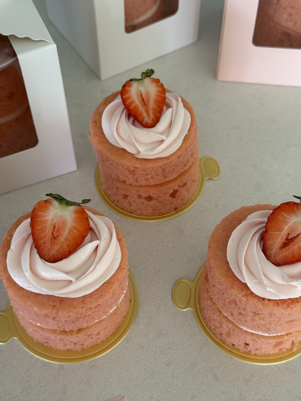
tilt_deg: -52.5
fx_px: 557
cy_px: 200
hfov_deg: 30.3
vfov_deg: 39.7
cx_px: 150
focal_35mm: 48
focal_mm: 6.76
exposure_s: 1/198
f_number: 1.78
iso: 100
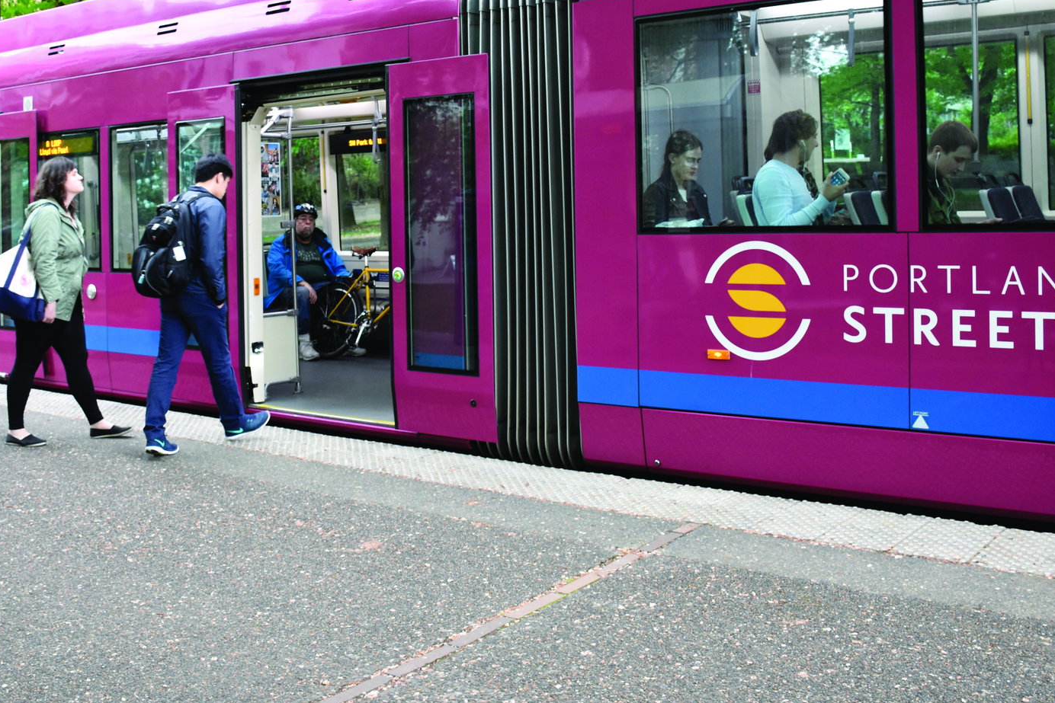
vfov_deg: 33.8
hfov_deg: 49.4
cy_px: 209
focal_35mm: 39
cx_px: 462
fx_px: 1143
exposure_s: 1/100
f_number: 5
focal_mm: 18
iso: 800
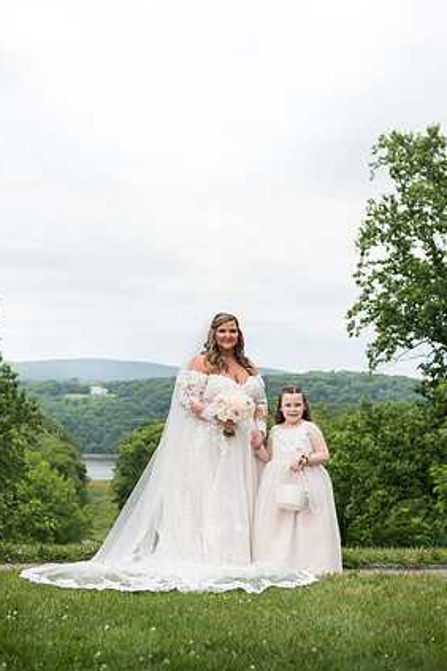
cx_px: 217
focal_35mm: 66
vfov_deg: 30.5
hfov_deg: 20.6
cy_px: 327
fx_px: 1229
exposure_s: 1/320
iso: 64
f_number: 4.5
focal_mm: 62
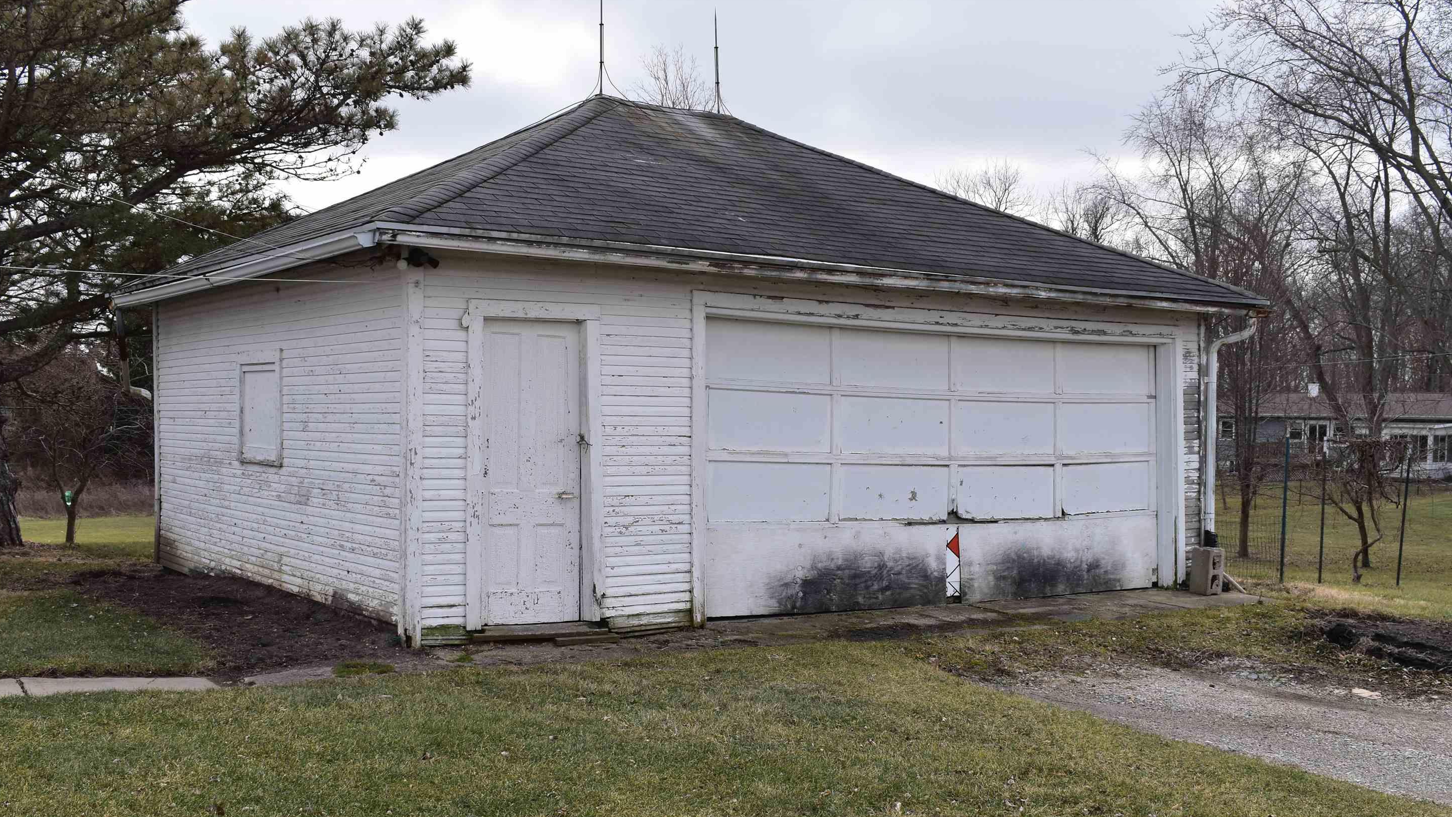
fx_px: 1540
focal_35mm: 40
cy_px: 510
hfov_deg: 50.5
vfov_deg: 29.6
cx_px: 714
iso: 400
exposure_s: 1/250
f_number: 10
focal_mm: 24
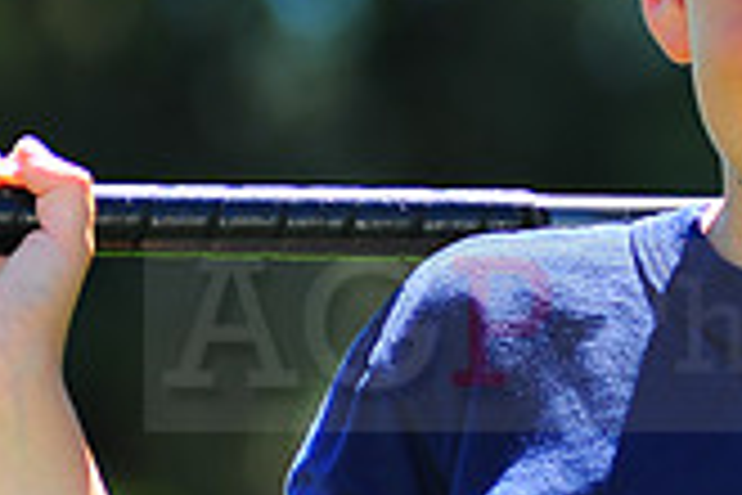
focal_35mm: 632
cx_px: 899
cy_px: 297
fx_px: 13025
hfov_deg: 3.3
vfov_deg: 2.2
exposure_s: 1/400
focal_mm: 180
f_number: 5
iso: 200
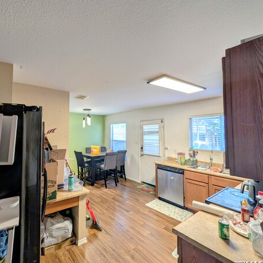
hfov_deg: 88.9
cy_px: 127
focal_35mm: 15
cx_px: 95
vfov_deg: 91.1
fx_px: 129
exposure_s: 1/40
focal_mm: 2.02
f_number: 1.7
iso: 64
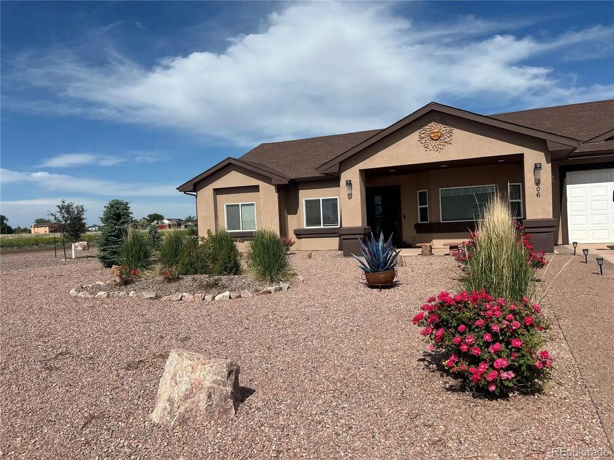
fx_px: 461
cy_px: 230
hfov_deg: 67.3
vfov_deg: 53.1
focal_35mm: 26
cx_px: 307
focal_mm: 5.7
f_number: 1.5
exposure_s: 1/7463
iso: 50
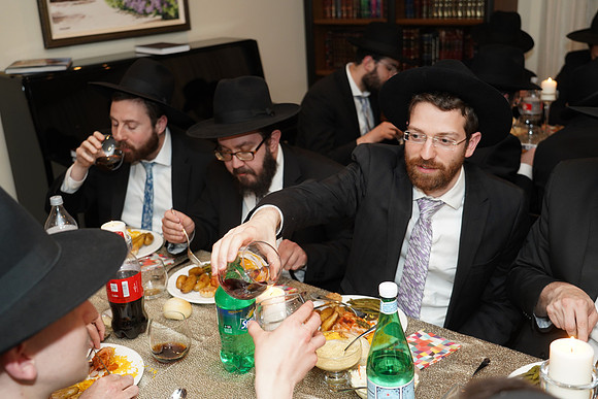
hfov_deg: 49.5
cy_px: 200
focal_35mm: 39
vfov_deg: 34.2
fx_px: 648
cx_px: 299
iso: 1000
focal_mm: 39
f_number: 4.5
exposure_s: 1/80
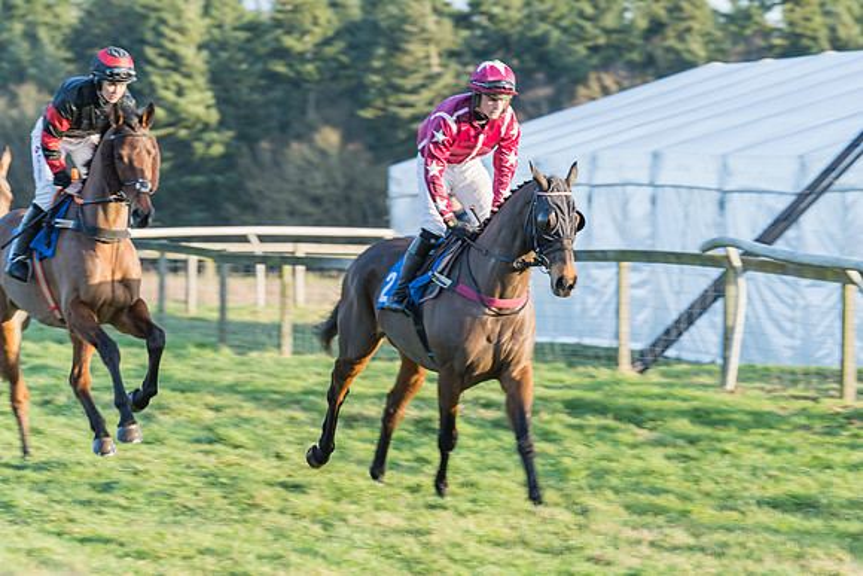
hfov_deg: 8.2
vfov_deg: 5.5
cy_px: 250
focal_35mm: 251
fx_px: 6027
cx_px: 542
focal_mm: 200
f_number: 5.6
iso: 200
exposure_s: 1/125
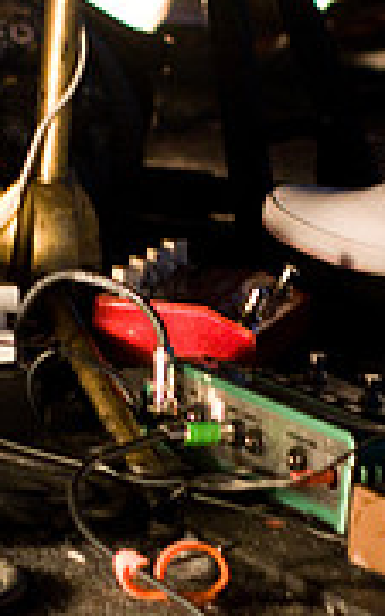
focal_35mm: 343
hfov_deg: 3.8
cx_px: 269
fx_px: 5763
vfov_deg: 6.1
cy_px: 485
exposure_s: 1/60
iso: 1250
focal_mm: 70
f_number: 2.8
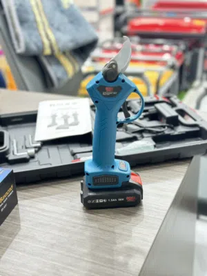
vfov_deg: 39.7
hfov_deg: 30.3
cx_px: 104
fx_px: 383
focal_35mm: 48
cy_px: 138
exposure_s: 1/33
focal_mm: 6.86
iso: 250
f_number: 1.78
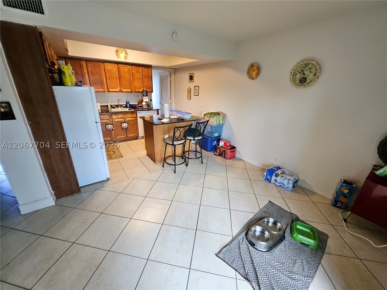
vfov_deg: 89.9
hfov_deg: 106.2
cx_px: 194
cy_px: 145
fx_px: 145
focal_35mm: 13
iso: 200
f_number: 2.2
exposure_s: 1/60
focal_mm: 1.74
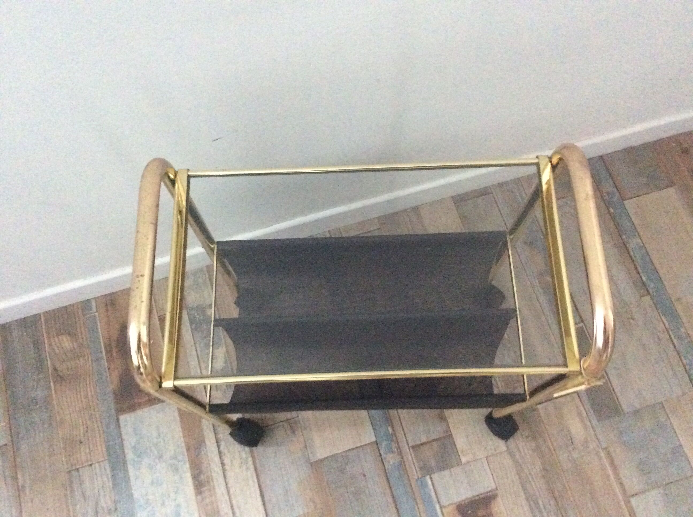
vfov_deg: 44.1
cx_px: 346
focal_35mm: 32
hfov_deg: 56.9
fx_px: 640
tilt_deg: -71.6
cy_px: 258
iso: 640
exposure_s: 1/17
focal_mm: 3.3
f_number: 2.4
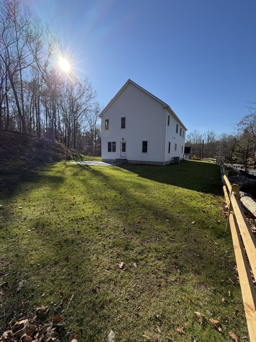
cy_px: 171
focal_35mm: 14
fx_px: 138
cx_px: 128
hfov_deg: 85.7
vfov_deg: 102.1
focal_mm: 2.22
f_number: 2.2
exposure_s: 1/770
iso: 25
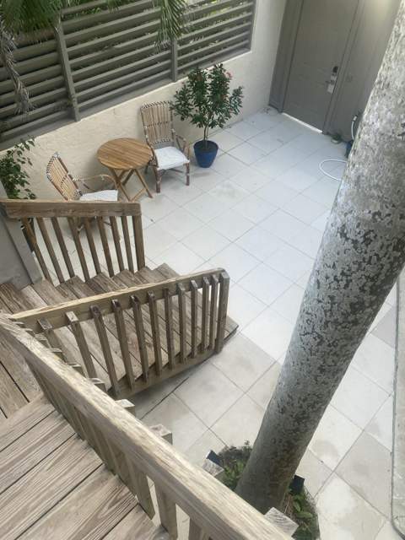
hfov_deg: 53.1
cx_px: 202
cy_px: 270
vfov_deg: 67.3
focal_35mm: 26
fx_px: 406
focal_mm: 4.25
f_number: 1.8
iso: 32
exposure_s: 1/263
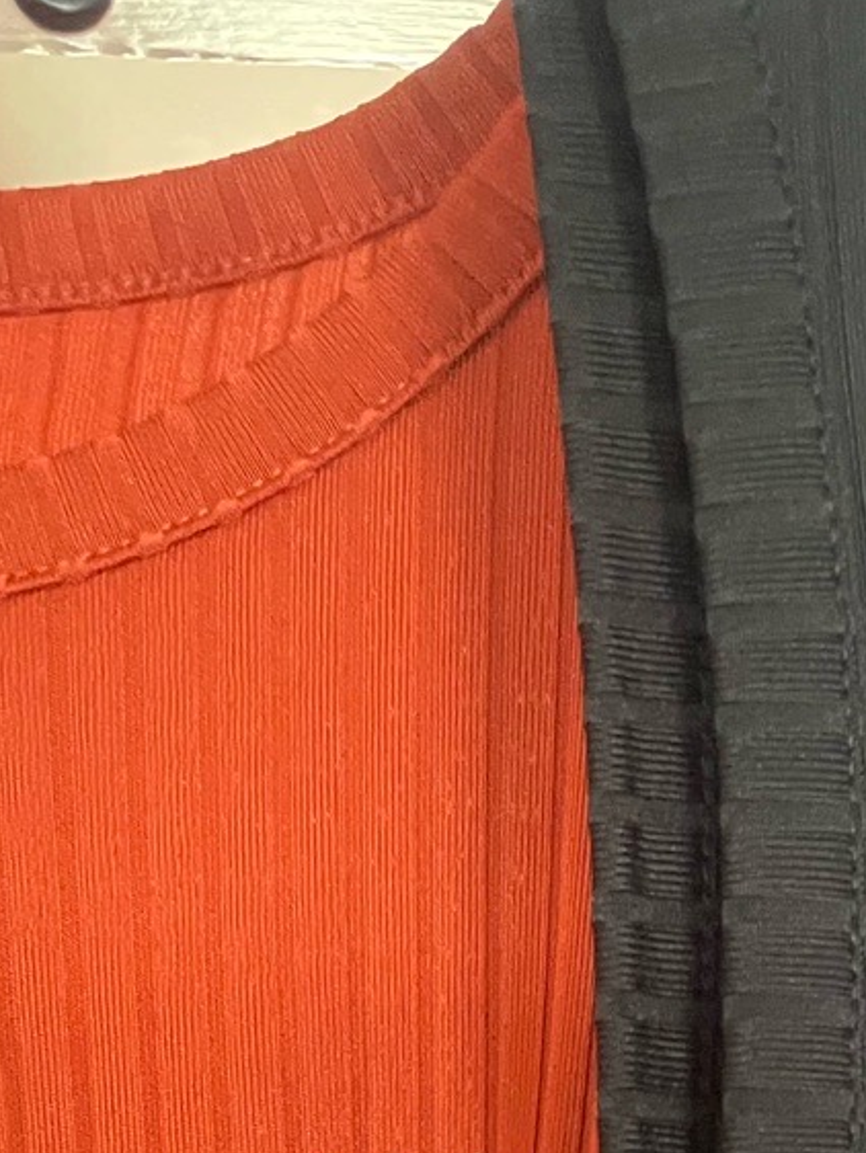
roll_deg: -2.4
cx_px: 786
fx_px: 2467
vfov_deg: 23.5
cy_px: 1473
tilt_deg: -4.0
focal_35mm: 74
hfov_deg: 19.5
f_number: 1.6
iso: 640
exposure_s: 1/39
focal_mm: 4.2
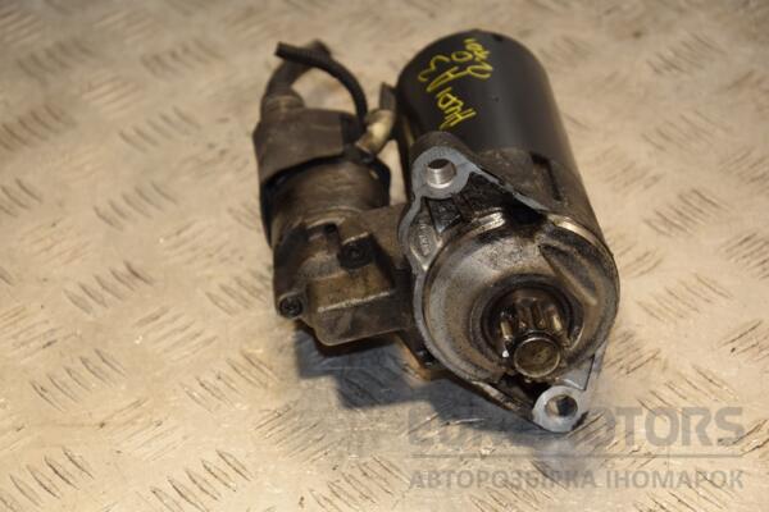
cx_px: 384
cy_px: 256
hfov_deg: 18.2
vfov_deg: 12.2
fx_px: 2403
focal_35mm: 112
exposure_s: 1/200
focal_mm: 75
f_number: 5.6
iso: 800
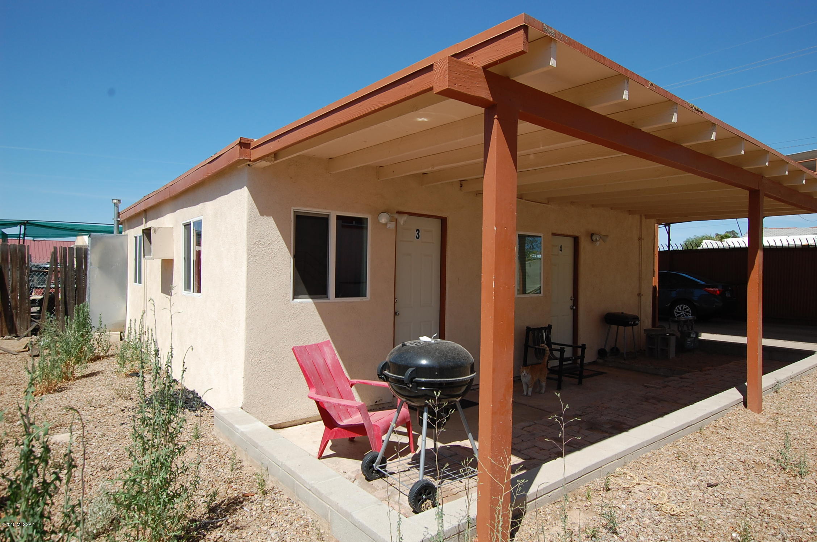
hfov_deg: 81.3
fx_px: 476
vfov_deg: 59.3
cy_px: 271
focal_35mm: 21
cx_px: 408
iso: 200
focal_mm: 14
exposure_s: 1/320
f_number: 9
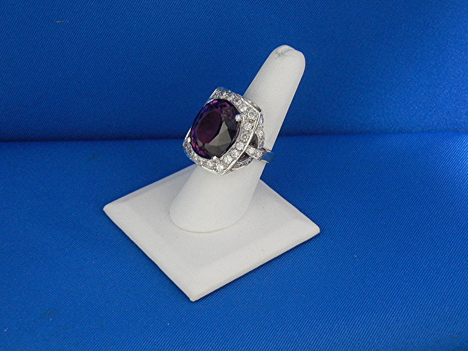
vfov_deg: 21.6
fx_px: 919
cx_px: 234
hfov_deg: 28.6
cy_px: 176
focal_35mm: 68
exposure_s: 1/28
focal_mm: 12.2
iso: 400
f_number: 4.1
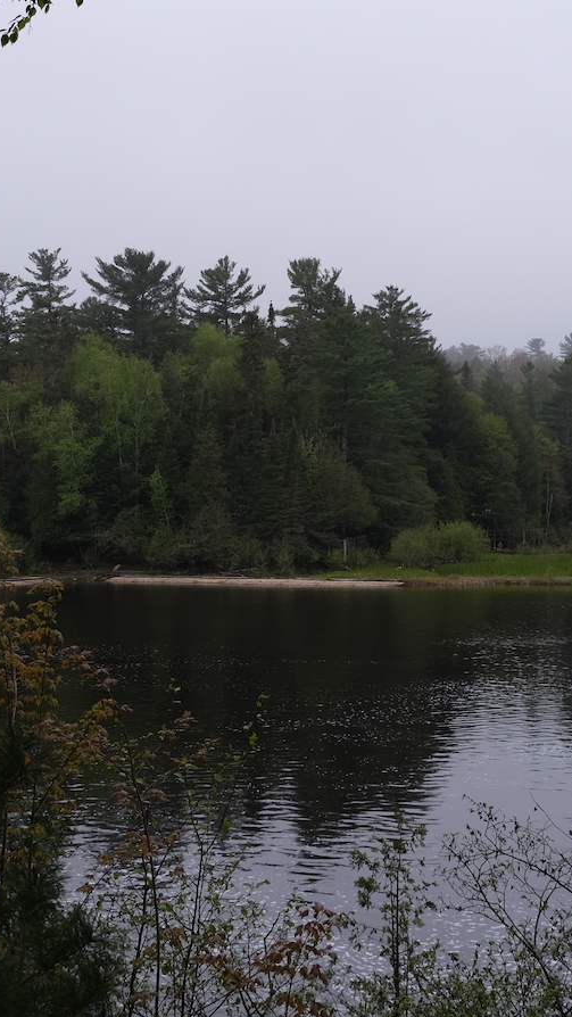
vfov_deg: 32.8
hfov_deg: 18.8
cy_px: 428
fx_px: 1725
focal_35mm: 64
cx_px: 330
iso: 160
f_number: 4.5
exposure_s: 1/100
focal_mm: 23.3
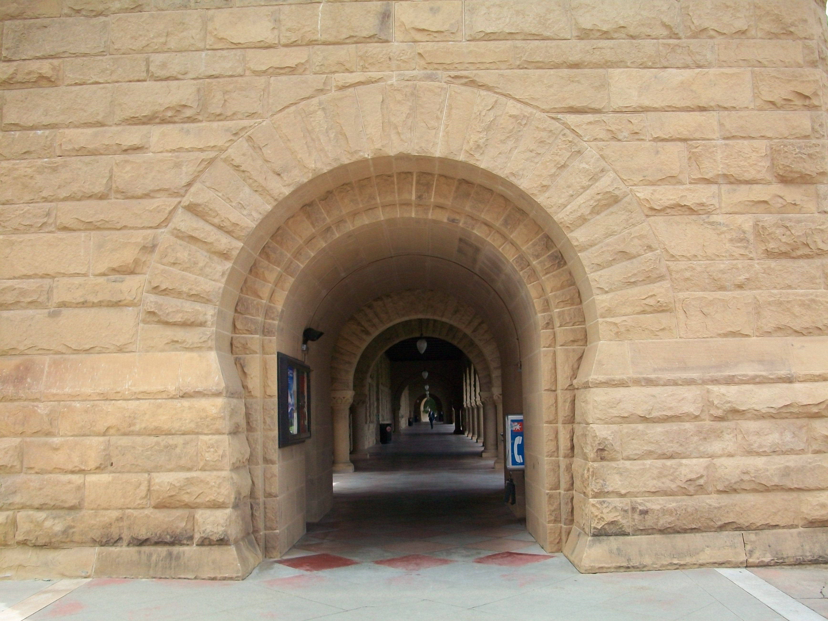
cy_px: 310
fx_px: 813
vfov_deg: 41.8
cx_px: 414
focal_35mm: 34
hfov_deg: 54.0
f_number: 2.8
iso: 80
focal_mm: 5.7
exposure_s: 1/500
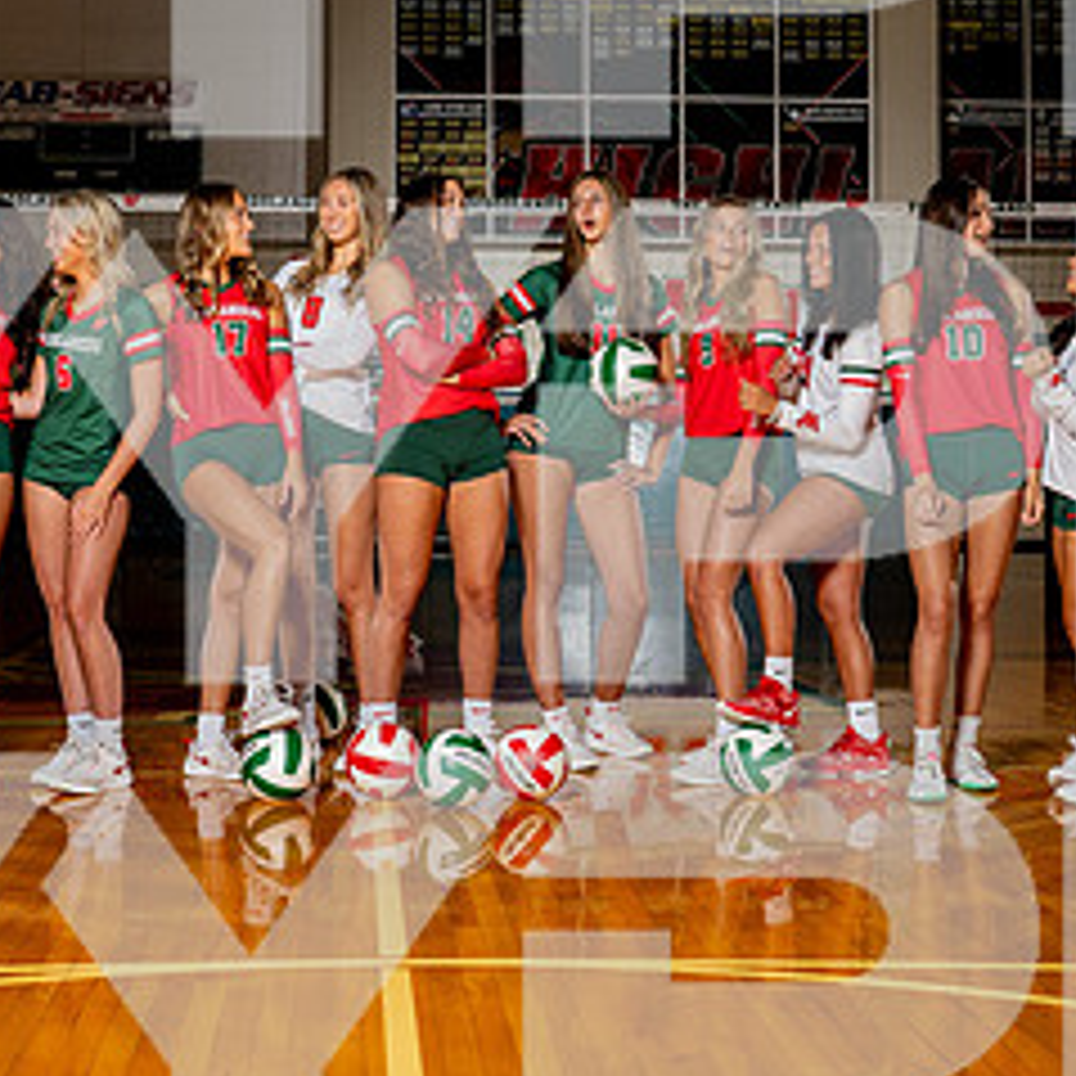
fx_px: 2145
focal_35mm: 61
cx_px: 444
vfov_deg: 28.1
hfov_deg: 28.1
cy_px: 442
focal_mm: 28
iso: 100
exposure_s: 1/160
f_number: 5.6
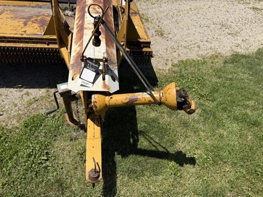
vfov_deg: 56.8
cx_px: 132
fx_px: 182
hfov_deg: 71.6
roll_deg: -5.9
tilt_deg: -40.8
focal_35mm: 24
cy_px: 98
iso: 80
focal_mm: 6.76
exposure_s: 1/4975
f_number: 1.78
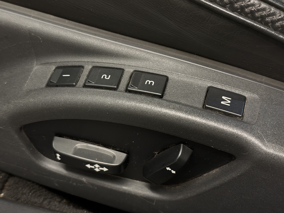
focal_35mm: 48
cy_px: 106
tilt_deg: -45.7
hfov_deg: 39.7
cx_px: 142
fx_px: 394
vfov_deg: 30.3
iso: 160
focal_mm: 6.93
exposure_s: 1/50
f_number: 1.48
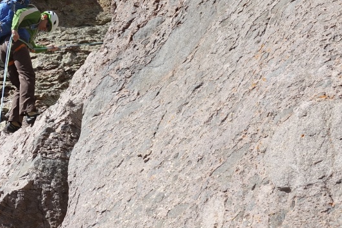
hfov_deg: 27.2
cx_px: 42
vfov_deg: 18.7
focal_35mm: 72
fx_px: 684
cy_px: 39
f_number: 5.6
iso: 125
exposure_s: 1/320
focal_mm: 8.8
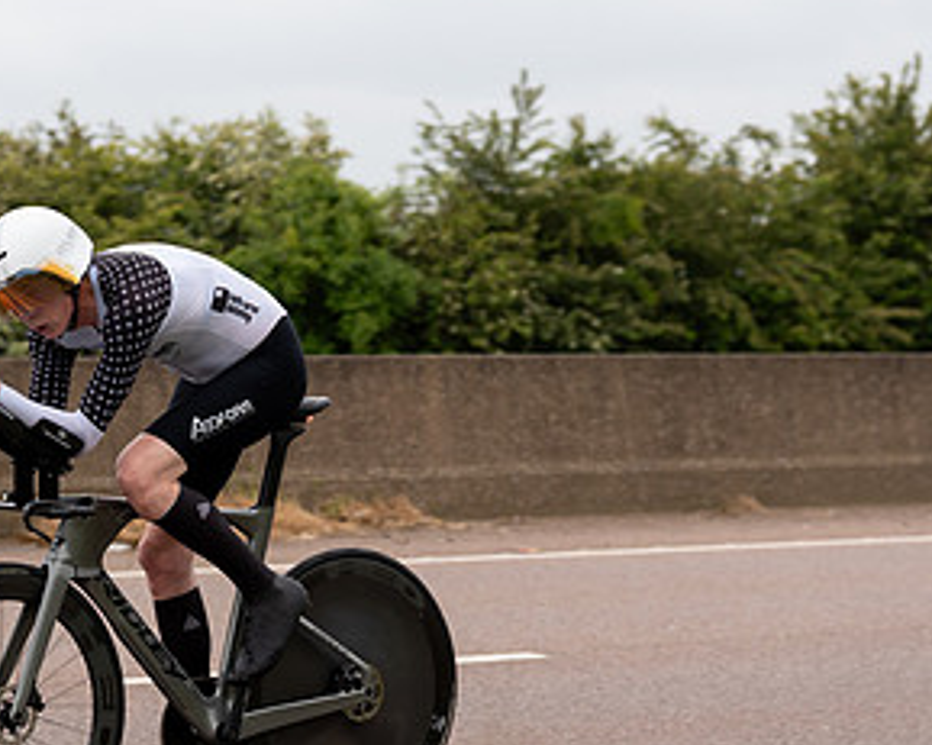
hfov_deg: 13.8
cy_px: 398
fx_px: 3805
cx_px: 113
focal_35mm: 138
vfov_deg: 11.2
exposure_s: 1/1000
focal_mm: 70
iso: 250
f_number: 3.5
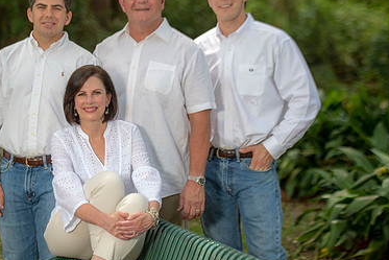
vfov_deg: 10.4
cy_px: 122
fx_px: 1427
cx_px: 133
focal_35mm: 132
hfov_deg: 15.5
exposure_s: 1/160
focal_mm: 85
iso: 100
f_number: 3.2
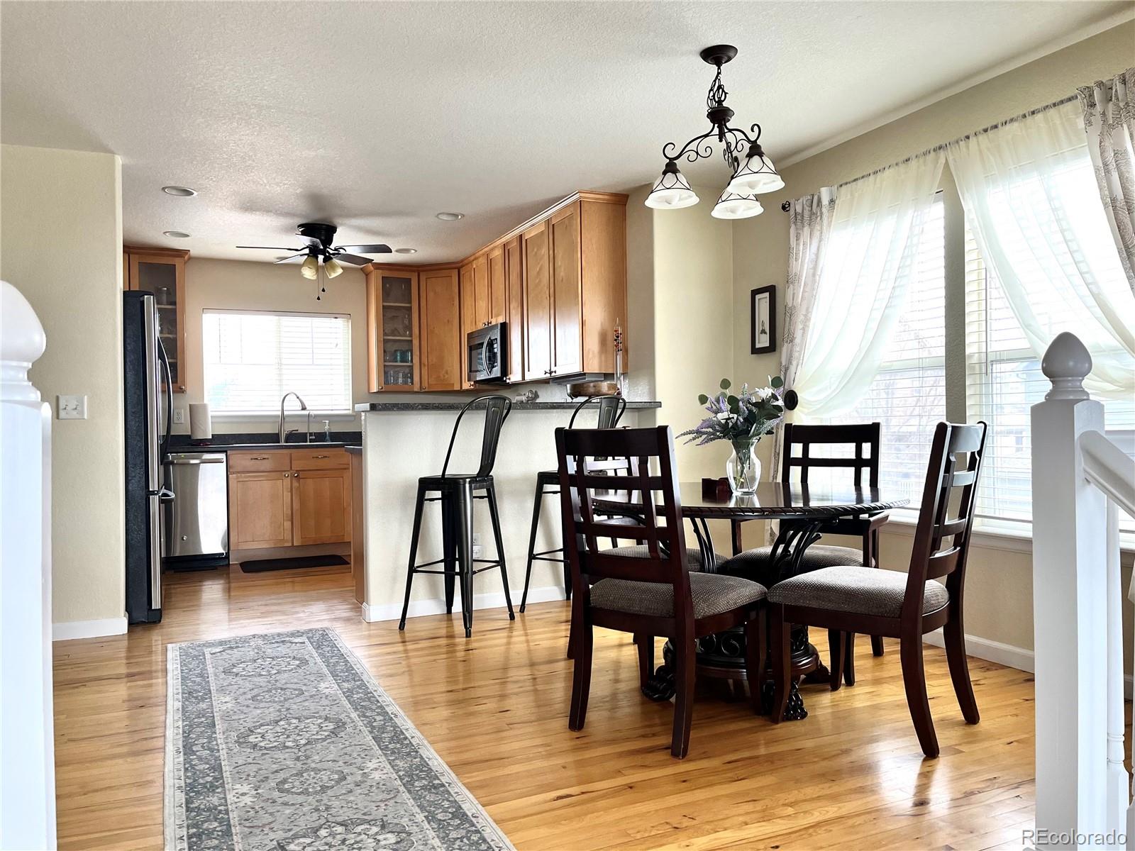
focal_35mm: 26
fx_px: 852
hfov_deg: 67.3
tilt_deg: -0.2
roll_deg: +1.7
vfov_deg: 53.1
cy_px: 426
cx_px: 568
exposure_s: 1/112
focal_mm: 5.1
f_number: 1.6
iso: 125
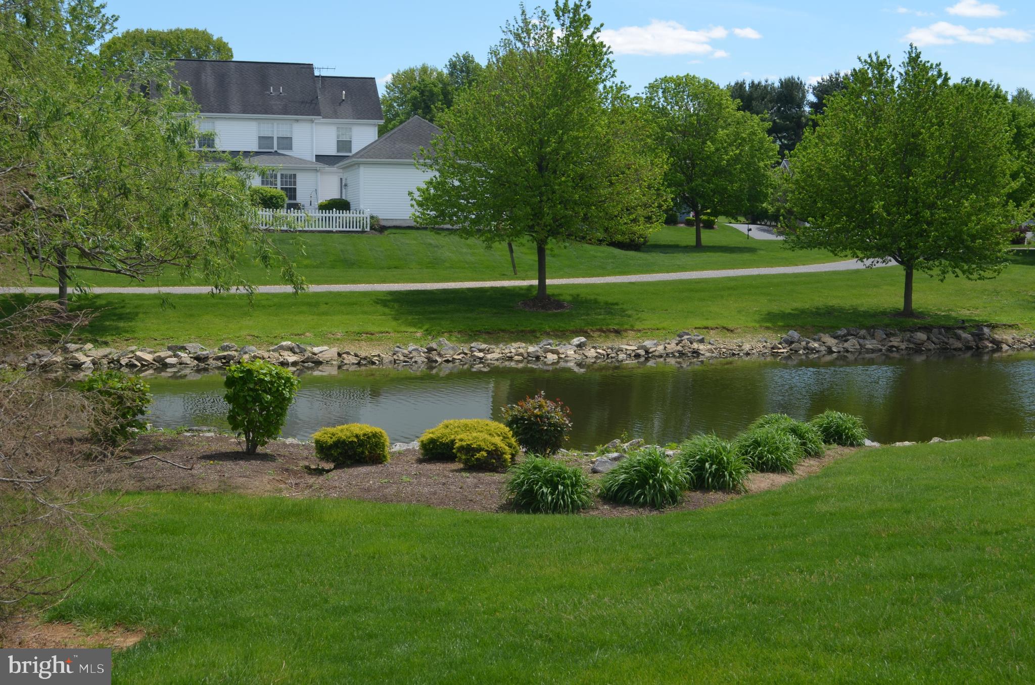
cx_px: 518
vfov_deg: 27.9
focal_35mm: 48
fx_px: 1377
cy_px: 342
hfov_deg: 41.2
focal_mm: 32
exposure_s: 1/250
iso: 125
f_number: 8
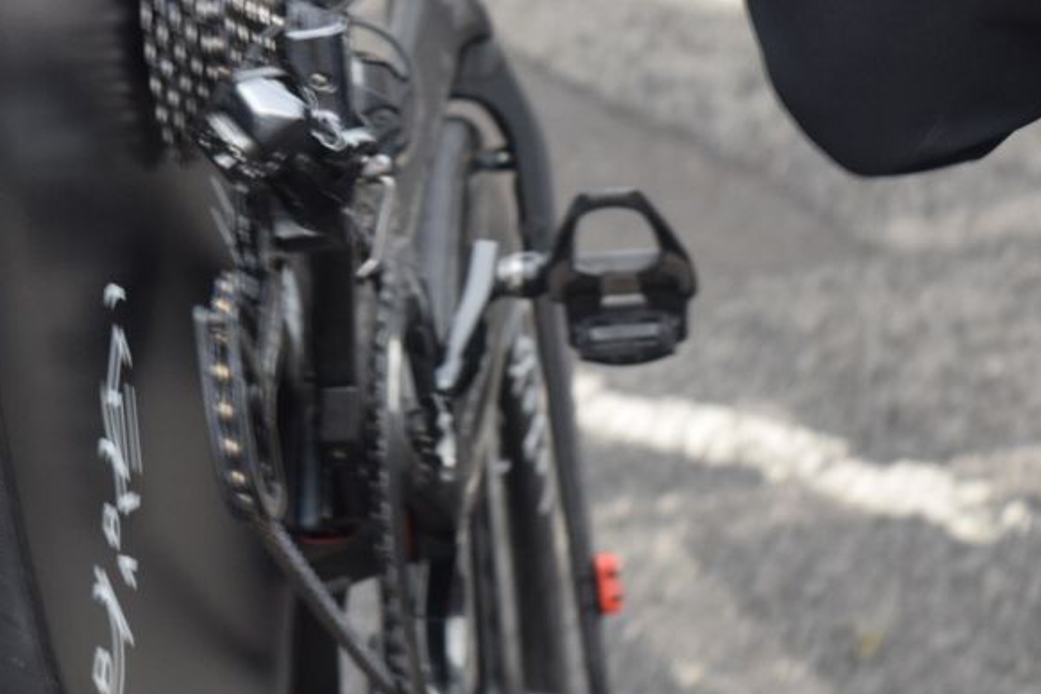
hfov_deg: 12.0
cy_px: 258
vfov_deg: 8.1
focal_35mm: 170
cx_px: 132
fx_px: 4916
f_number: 5.6
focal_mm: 55
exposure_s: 1/80
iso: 400
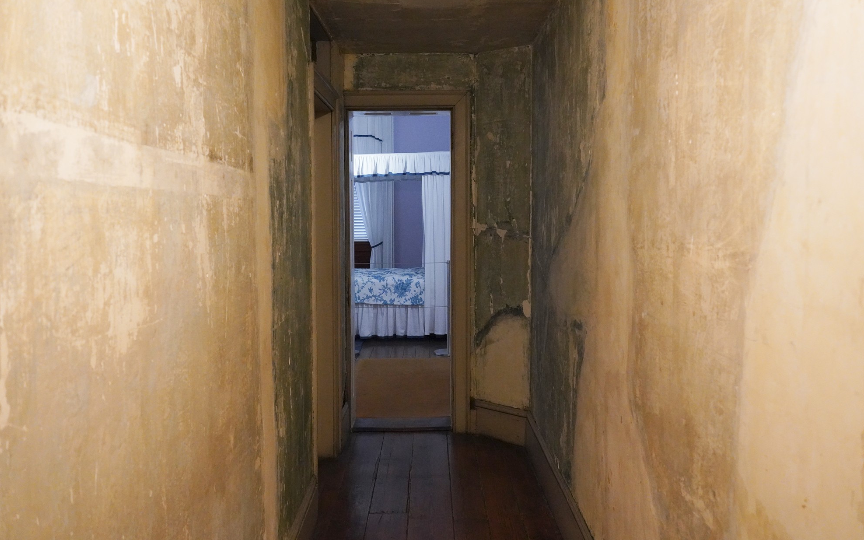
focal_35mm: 32
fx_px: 753
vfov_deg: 39.4
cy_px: 252
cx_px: 437
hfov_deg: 59.7
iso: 8000
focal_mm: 31
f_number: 5.6
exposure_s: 1/80
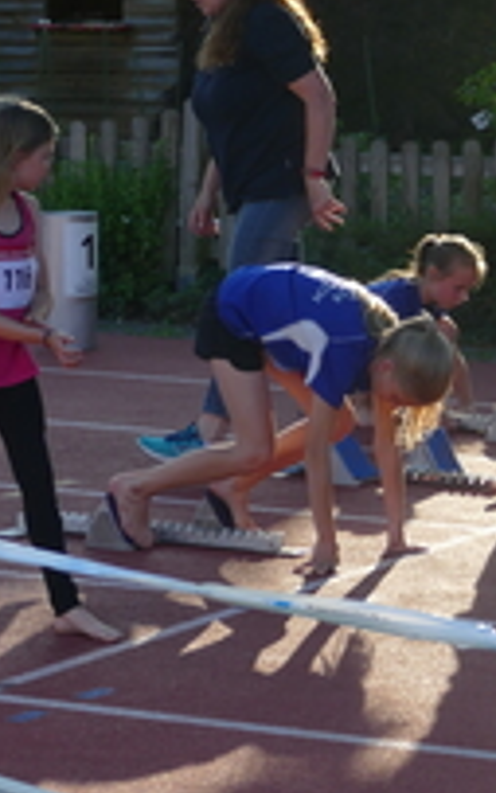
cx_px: 1047
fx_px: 3220
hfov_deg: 8.3
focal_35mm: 149
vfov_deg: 14.0
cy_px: 355
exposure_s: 1/800
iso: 200
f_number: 3.4
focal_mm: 20.23
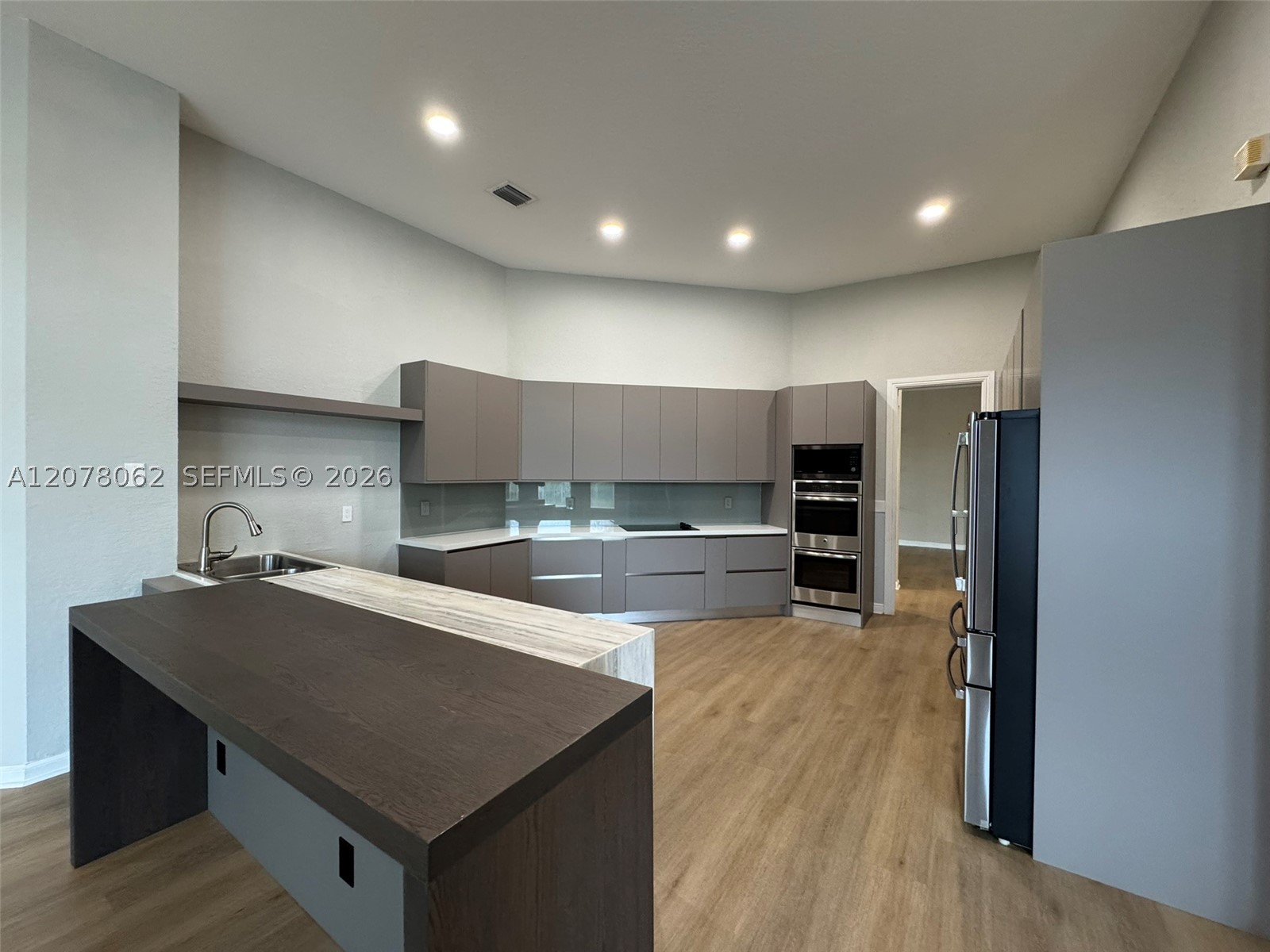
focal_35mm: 14
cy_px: 476
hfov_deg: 102.1
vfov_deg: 85.7
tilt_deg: -0.5
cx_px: 635
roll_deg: -1.3
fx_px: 514
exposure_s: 1/60
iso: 250
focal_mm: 2.22
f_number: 2.2
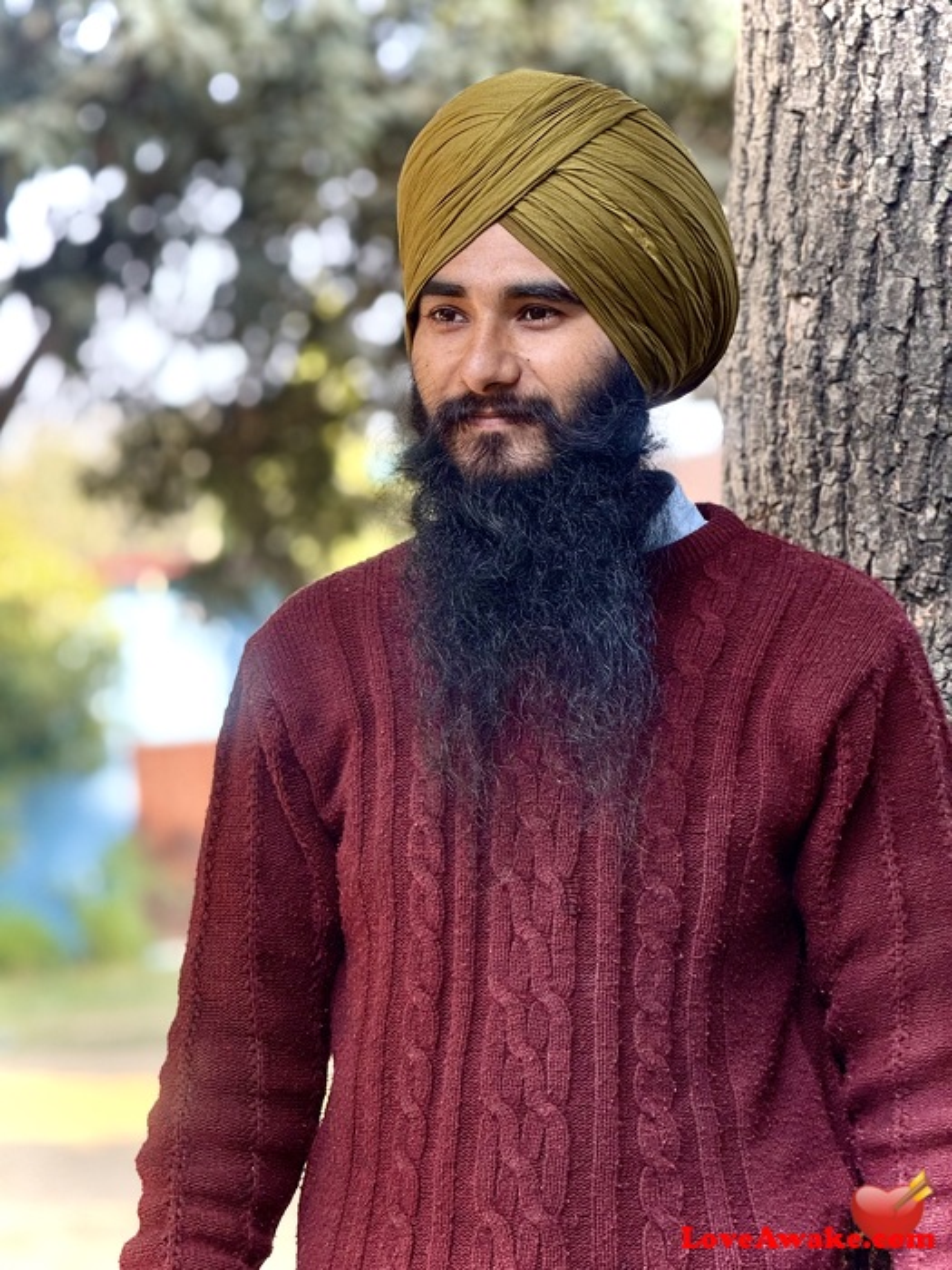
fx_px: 4400
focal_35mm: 120
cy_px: 635
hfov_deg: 12.3
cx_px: 476
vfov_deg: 16.4
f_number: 2.8
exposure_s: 1/99
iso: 160
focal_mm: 15.66
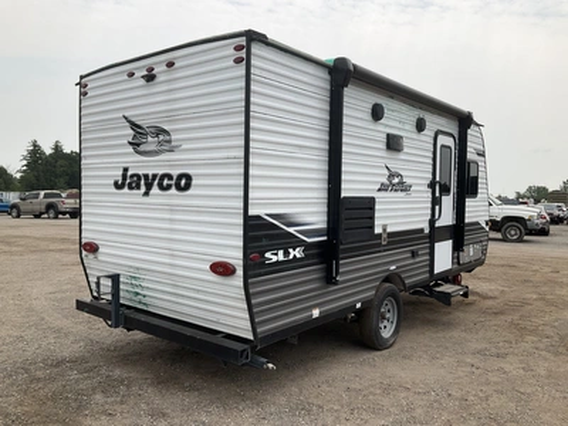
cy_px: 213
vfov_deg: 48.2
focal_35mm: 29
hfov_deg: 61.7
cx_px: 284
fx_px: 476
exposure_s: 1/2320
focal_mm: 3
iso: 25
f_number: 1.8
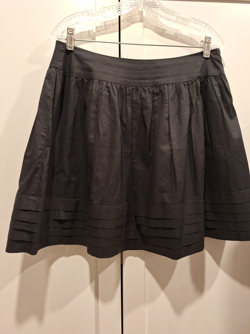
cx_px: 125
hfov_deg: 58.9
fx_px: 221
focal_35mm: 23
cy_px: 167
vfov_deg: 73.9
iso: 200
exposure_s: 1/40
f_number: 1.8
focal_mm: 5.54
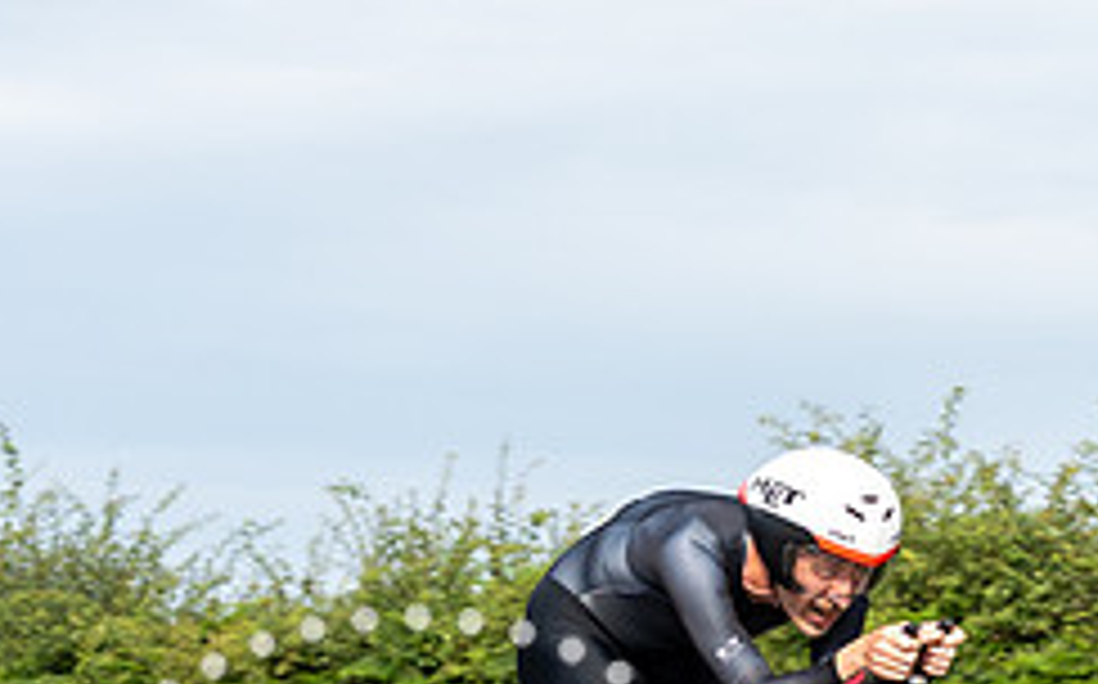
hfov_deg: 9.3
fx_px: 6727
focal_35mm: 225
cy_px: 637
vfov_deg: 5.8
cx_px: 934
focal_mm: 45
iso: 125
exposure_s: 1/640
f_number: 4
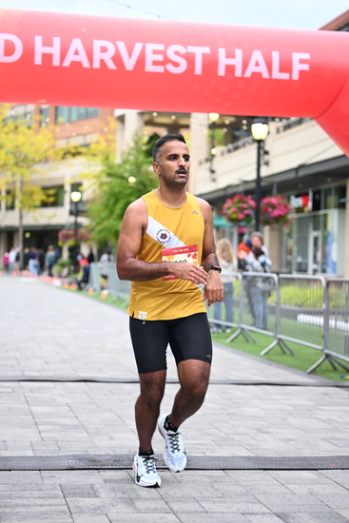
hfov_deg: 19.5
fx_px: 1017
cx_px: 174
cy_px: 262
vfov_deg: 28.8
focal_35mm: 70
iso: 1250
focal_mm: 70
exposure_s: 1/1250
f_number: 2.8
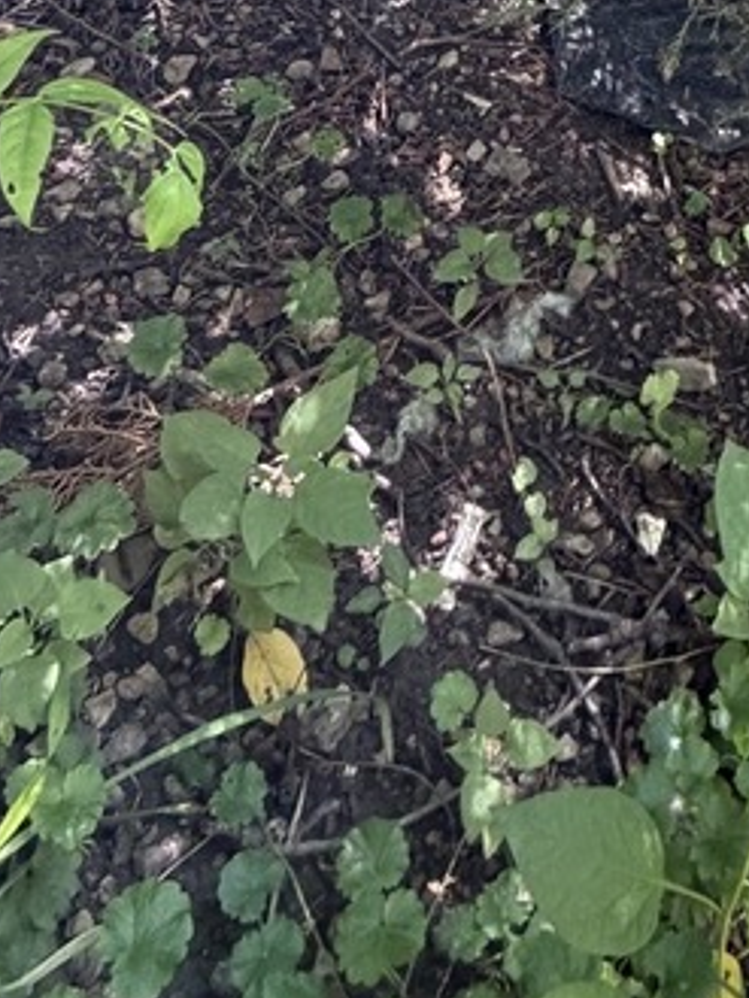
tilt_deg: -12.6
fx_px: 1326
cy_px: -355
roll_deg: -18.1
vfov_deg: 30.6
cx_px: 791
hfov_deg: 29.0
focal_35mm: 46
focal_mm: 2.22
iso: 320
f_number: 2.2
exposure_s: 1/120
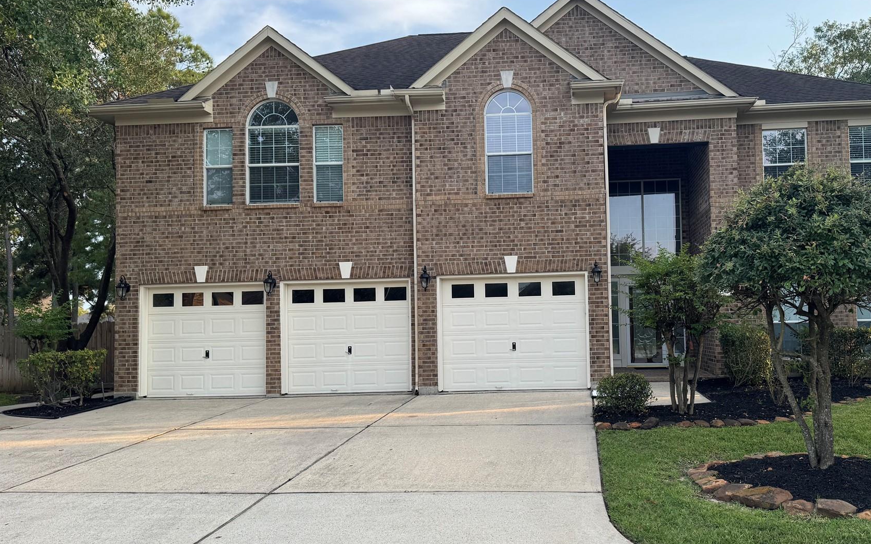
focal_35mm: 31
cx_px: 528
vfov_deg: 40.6
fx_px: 736
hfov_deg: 60.7
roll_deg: +2.0
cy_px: 283
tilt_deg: +3.7
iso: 80
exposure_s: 1/925
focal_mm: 6.76
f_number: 1.78
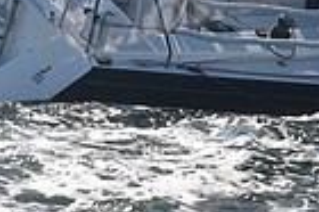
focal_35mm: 291
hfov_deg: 7.0
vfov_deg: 4.7
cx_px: 478
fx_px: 2576
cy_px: -142
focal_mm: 70
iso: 250
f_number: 5
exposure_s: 1/1000
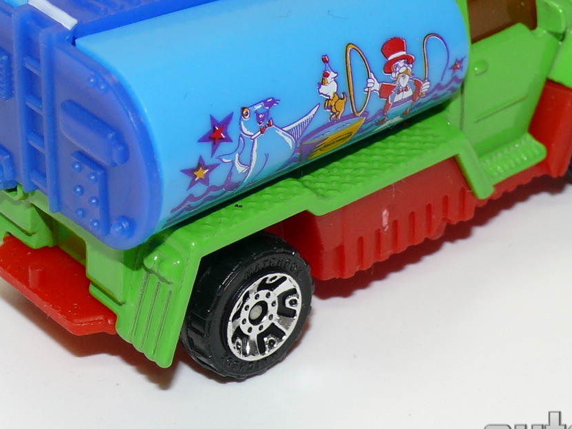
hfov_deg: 13.9
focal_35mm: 142
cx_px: 325
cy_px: 91
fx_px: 2346
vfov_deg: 10.4
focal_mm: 11.1
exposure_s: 1/30
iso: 100
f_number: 4
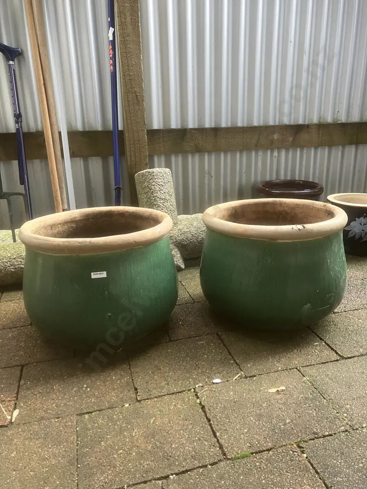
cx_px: 184
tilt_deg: -16.7
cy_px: 244
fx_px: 396
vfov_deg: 63.4
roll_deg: +0.9
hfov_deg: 49.7
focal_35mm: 28
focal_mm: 3.99
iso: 80
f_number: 1.8
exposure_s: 1/97
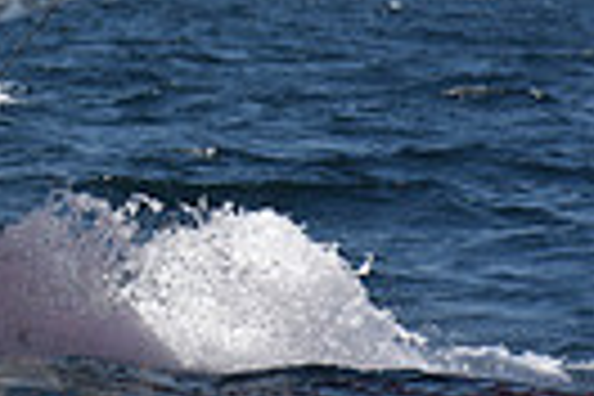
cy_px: -178
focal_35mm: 879
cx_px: -572
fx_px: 14502
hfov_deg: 2.3
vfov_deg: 1.6
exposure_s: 1/1000
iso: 200
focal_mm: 200
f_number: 9
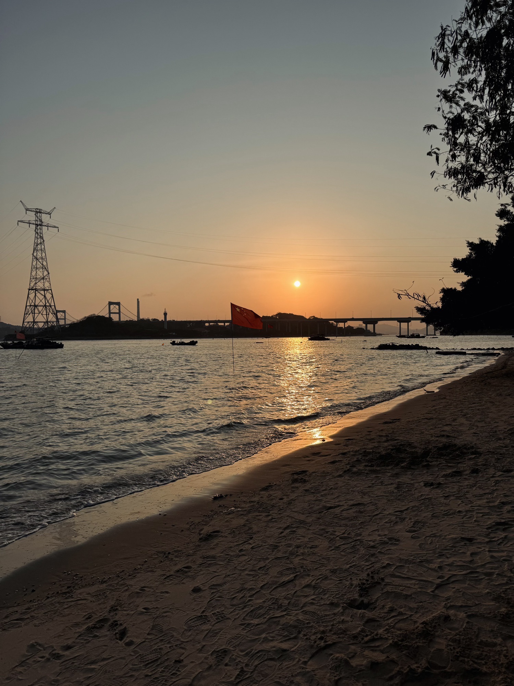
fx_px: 475
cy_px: 343
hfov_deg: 56.8
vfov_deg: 71.6
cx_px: 257
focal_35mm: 24
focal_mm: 6.76
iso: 80
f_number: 1.78
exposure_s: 1/7937
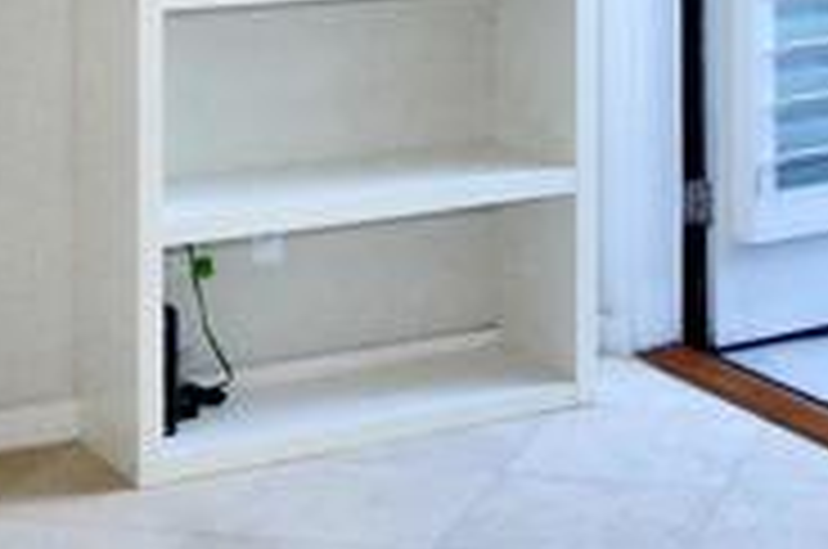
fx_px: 2107
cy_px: 225
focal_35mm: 92
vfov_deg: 14.8
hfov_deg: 21.8
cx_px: 720
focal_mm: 11
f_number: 7.1
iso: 800
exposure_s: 1/30
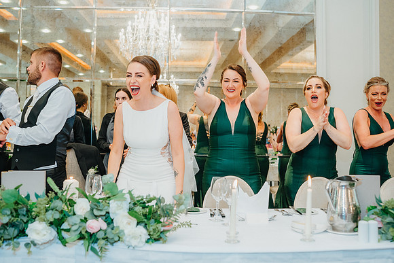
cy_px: 132
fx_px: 383
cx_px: 197
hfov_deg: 54.4
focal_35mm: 35
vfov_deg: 37.9
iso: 1600
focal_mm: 35
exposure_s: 1/125
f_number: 2.8
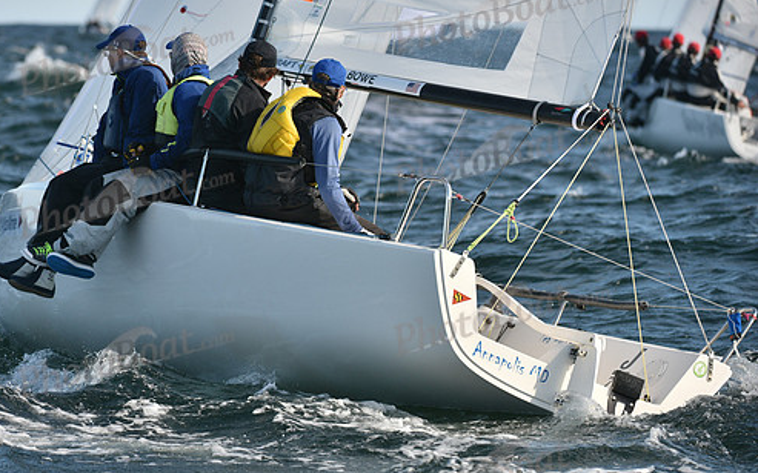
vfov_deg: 5.5
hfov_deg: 8.7
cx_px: 315
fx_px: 4957
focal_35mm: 240
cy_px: 257
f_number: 4.5
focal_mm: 200
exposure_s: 1/1250
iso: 250
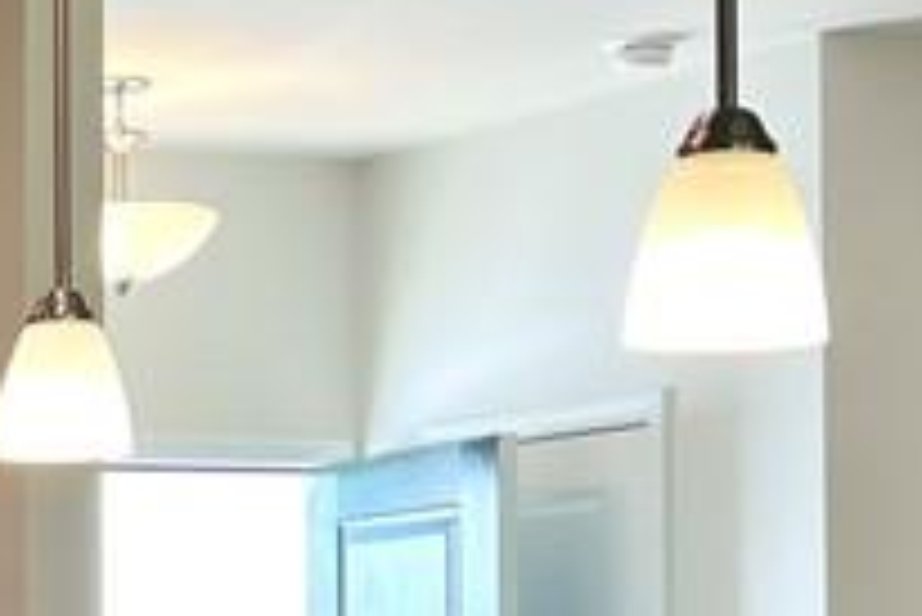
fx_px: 3460
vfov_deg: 10.1
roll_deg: +0.2
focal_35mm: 135
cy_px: 656
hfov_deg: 14.0
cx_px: -562
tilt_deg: +0.7
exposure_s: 1/120
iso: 64
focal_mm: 5.7
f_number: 1.5
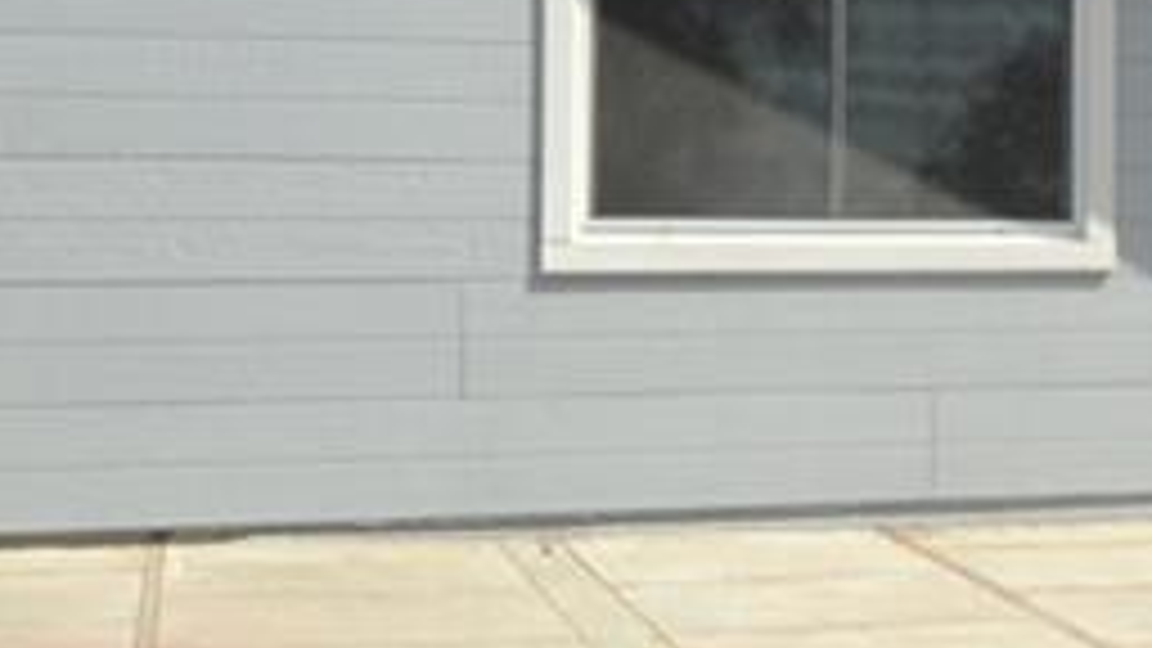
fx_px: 2810
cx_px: 1462
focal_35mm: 92
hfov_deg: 21.2
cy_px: 94
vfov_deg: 13.1
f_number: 8
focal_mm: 10
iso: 100
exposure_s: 1/250
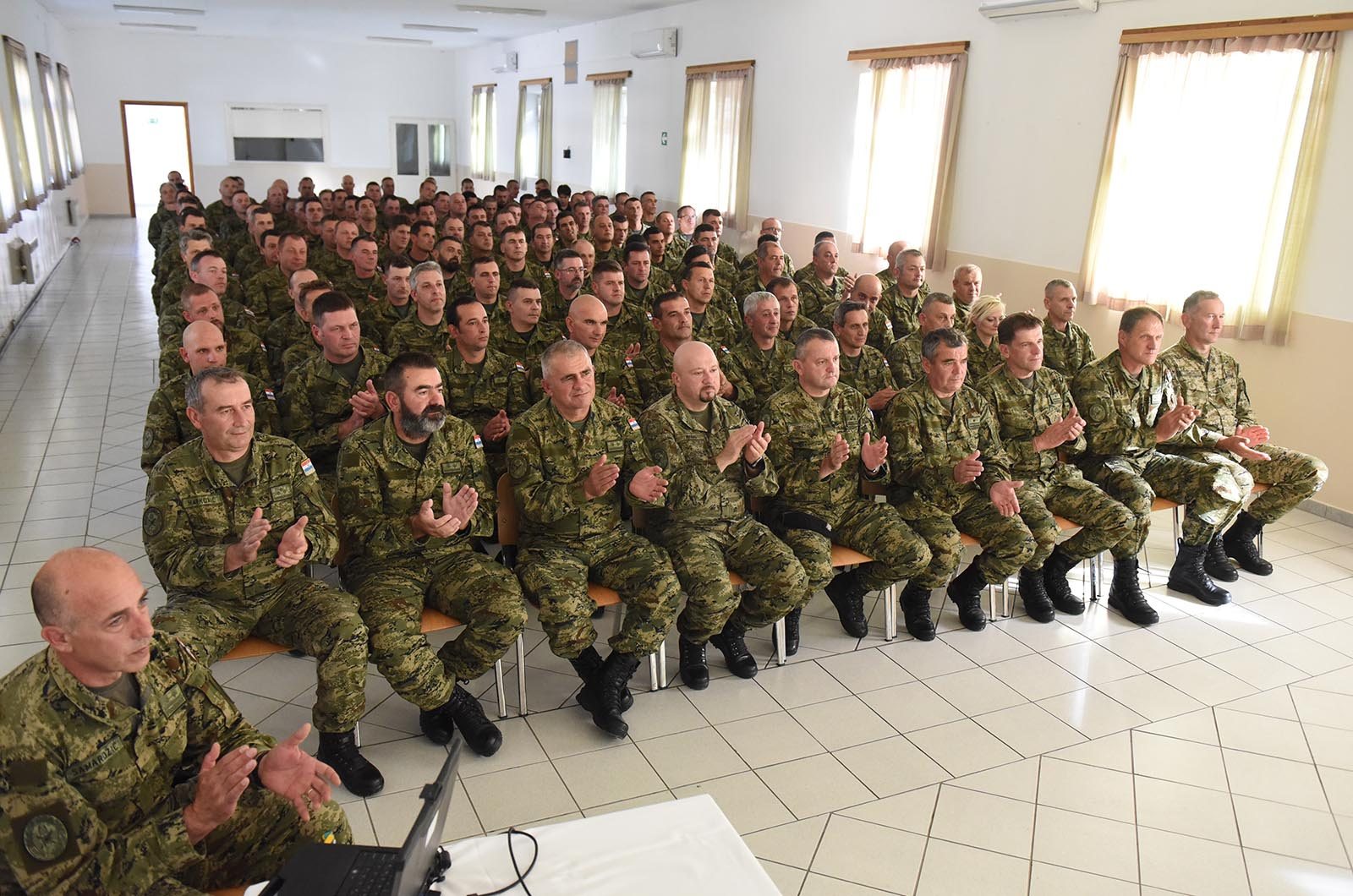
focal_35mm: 28
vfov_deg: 46.2
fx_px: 1050
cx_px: 676
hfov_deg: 65.6
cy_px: 448
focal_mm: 28
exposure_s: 1/500
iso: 5000
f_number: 2.8
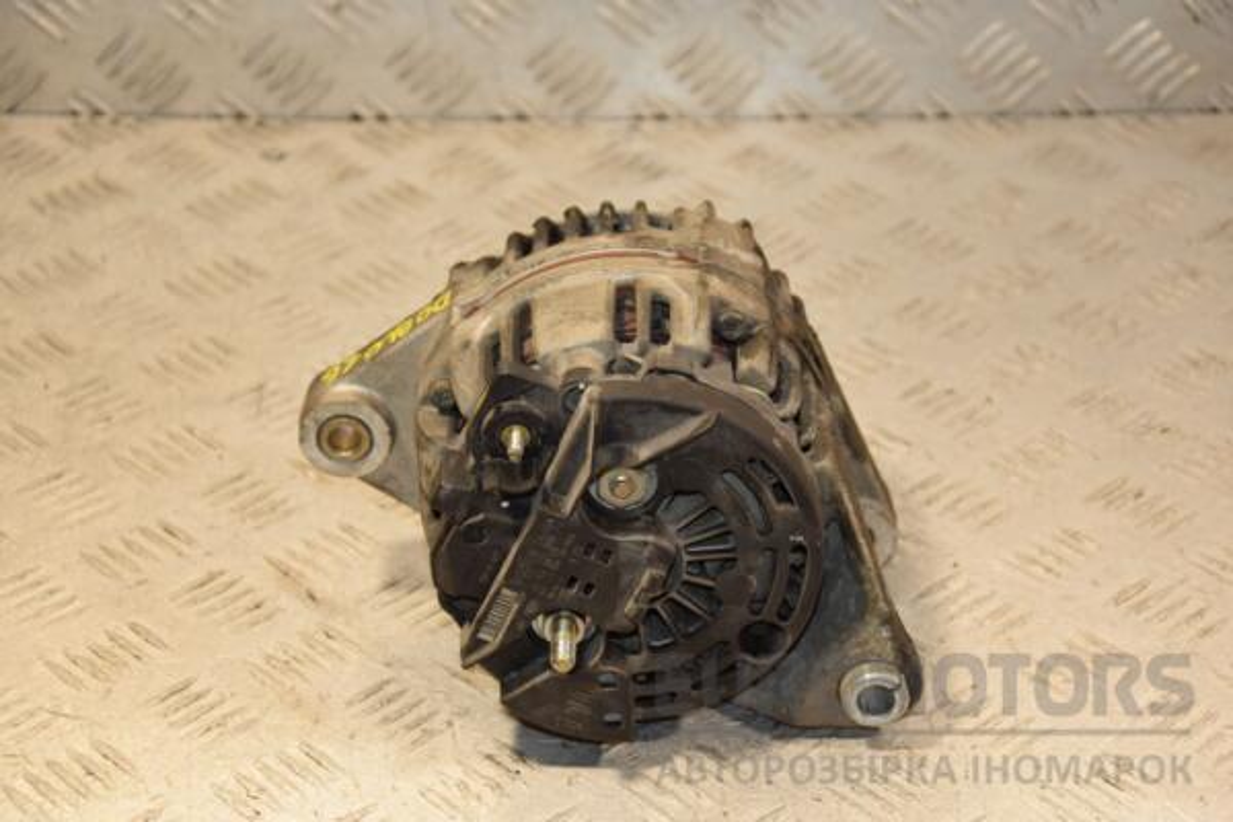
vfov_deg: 15.7
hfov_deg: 23.4
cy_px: 411
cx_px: 616
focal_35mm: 87
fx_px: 2980
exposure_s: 1/160
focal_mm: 58
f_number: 5
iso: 800
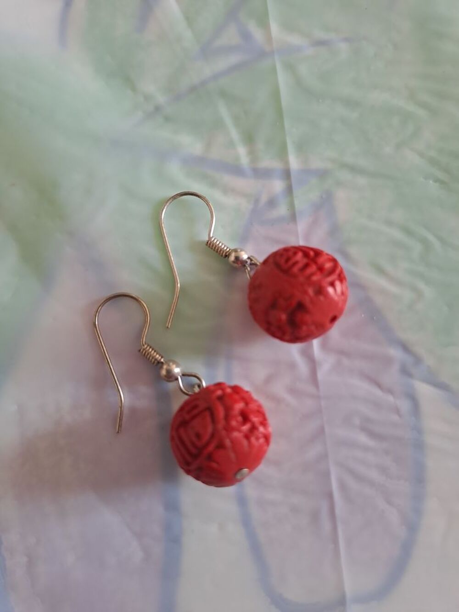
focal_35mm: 25
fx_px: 442
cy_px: 306
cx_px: 230
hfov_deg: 54.9
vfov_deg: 69.4
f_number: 1.8
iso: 320
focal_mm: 4.65
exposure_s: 1/50
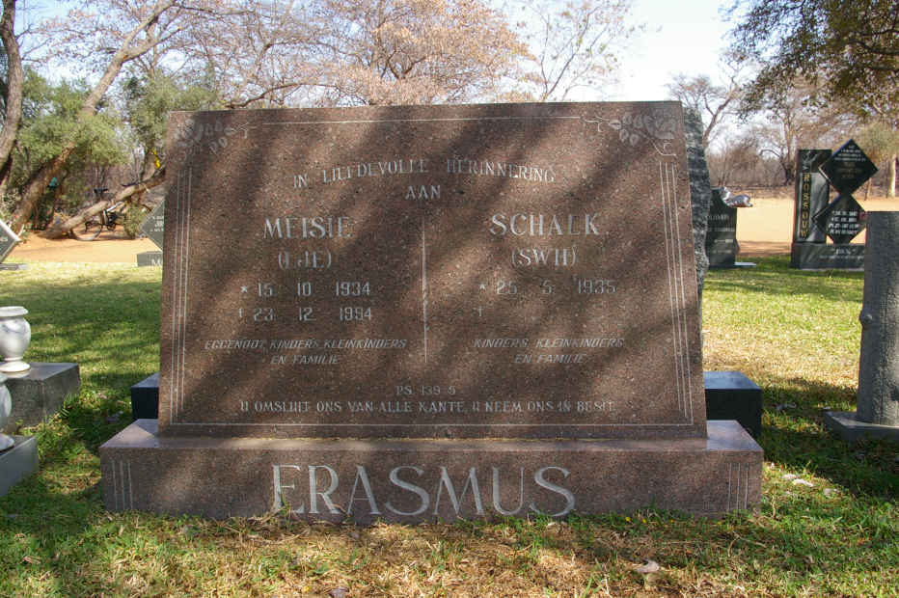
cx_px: 450
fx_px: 861
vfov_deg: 38.3
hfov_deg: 55.1
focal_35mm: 34
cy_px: 299
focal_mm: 23
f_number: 6.7
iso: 200
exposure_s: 1/125
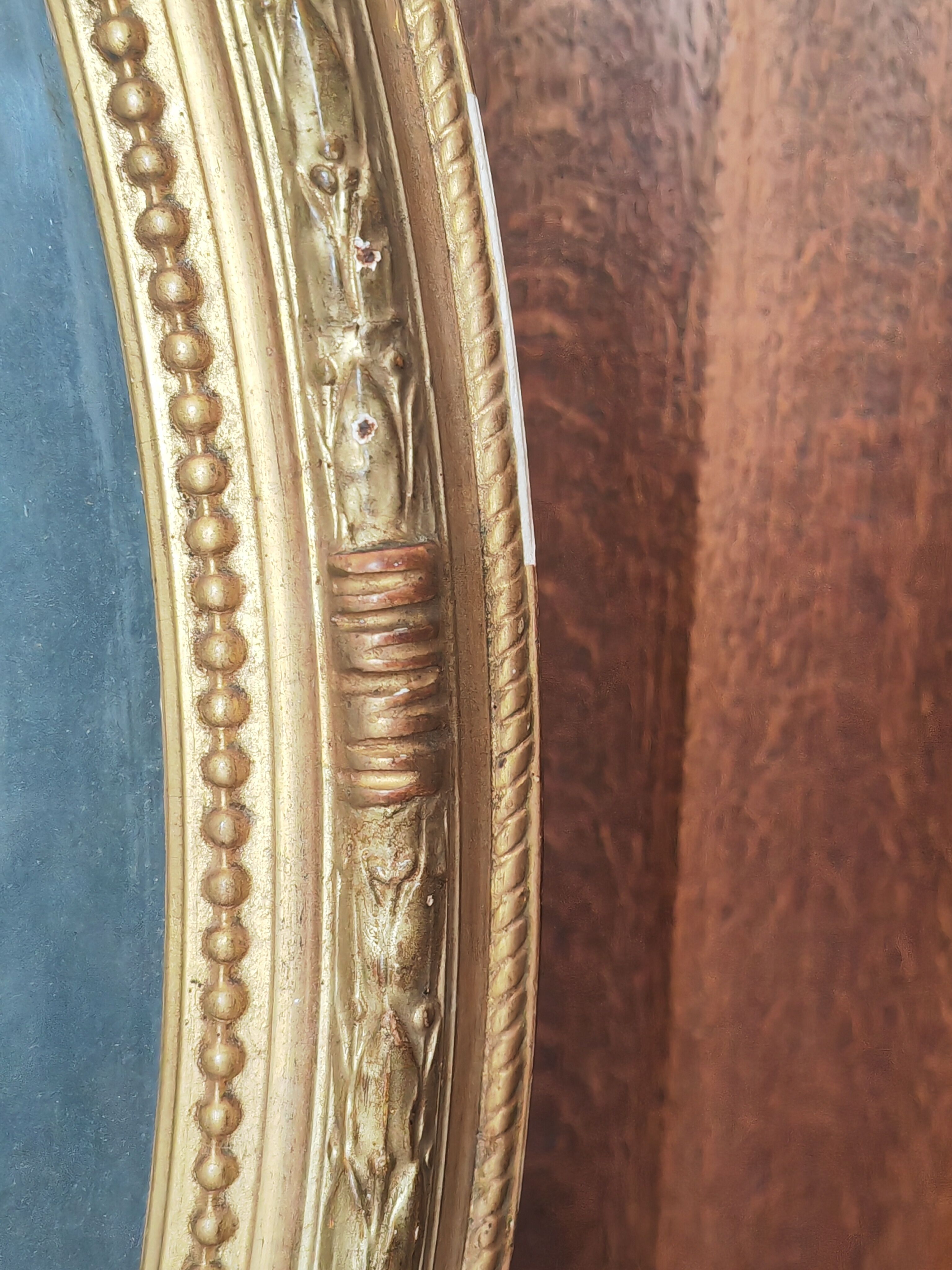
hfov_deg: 29.1
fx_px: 1833
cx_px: 476
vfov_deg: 38.2
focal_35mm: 50
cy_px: 635
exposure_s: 1/100
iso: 1000
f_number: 1.8
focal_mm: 5.53
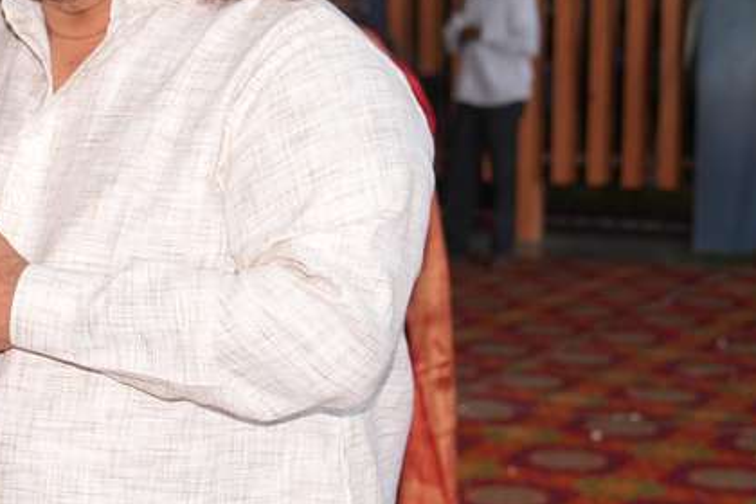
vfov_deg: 13.7
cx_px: -155
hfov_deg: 19.2
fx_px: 2100
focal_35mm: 100
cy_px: 335
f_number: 4
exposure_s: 1/100
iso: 320
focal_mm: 35
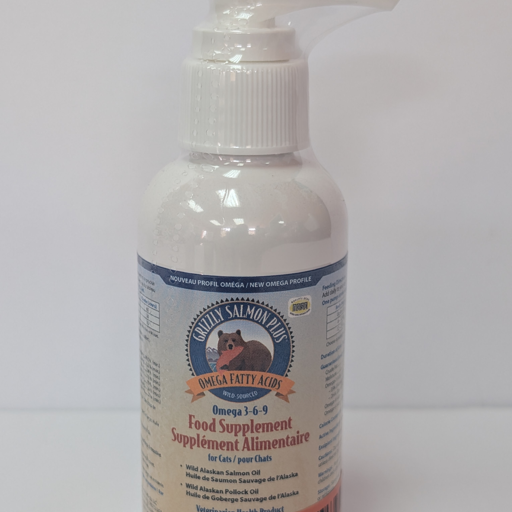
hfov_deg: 29.6
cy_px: 275
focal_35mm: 58
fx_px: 971
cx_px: 255
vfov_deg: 29.5
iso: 39
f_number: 1.68
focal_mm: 6.9
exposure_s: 1/24
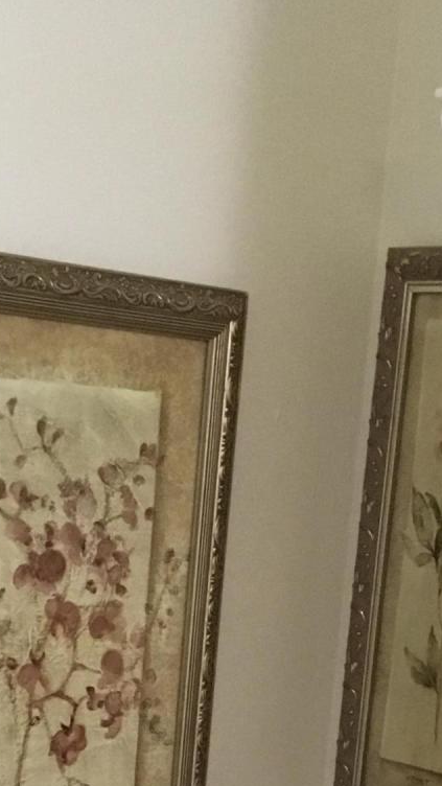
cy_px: 1025
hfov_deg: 14.4
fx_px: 1750
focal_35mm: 84
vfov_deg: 22.6
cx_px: 250
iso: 200
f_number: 2.2
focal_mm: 4.15
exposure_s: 1/30
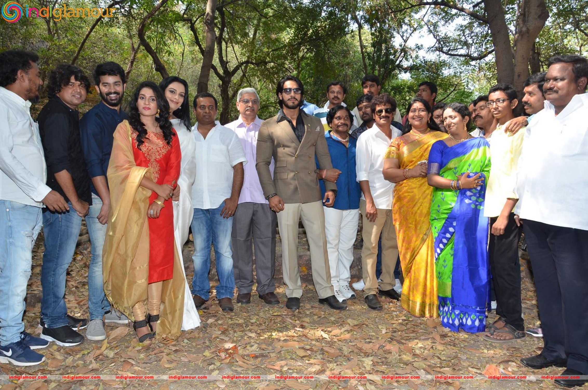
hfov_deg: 67.5
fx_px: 440
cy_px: 195
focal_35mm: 27
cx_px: 294
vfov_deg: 47.7
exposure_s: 1/125
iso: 400
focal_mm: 18
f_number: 5.6
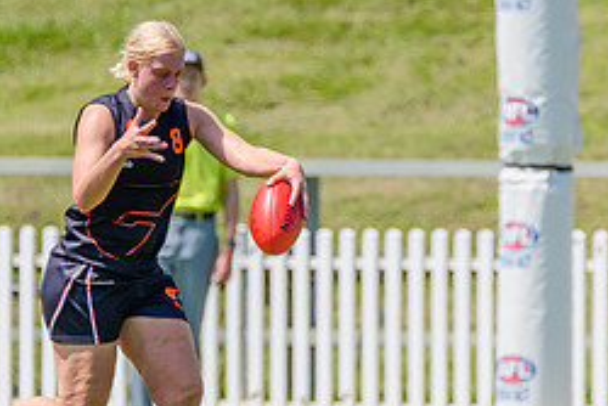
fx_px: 26057
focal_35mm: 1542
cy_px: 232
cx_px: 130
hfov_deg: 1.3
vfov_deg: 0.9
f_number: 10
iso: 800
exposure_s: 1/1600
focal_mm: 550
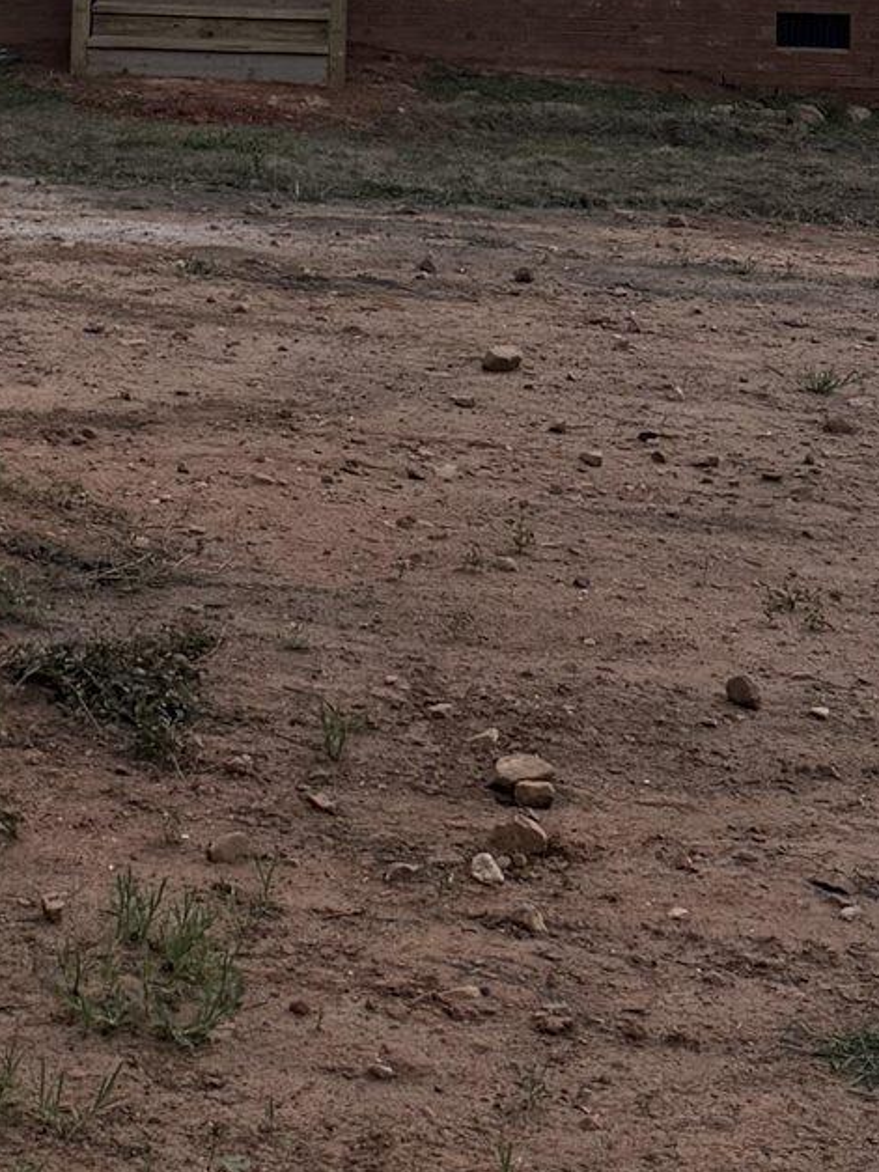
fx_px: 2979
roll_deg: -1.7
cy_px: -168
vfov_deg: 21.0
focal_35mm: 88
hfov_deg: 16.7
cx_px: 174
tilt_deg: -1.0
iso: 100
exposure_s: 1/6711
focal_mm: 6.76
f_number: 1.78
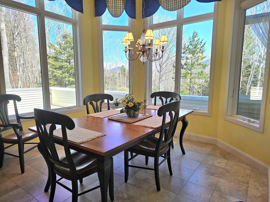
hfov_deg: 73.9
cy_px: 101
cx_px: 135
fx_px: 179
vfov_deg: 58.9
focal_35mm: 23
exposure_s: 1/120
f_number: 1.7
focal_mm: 6.3
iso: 16
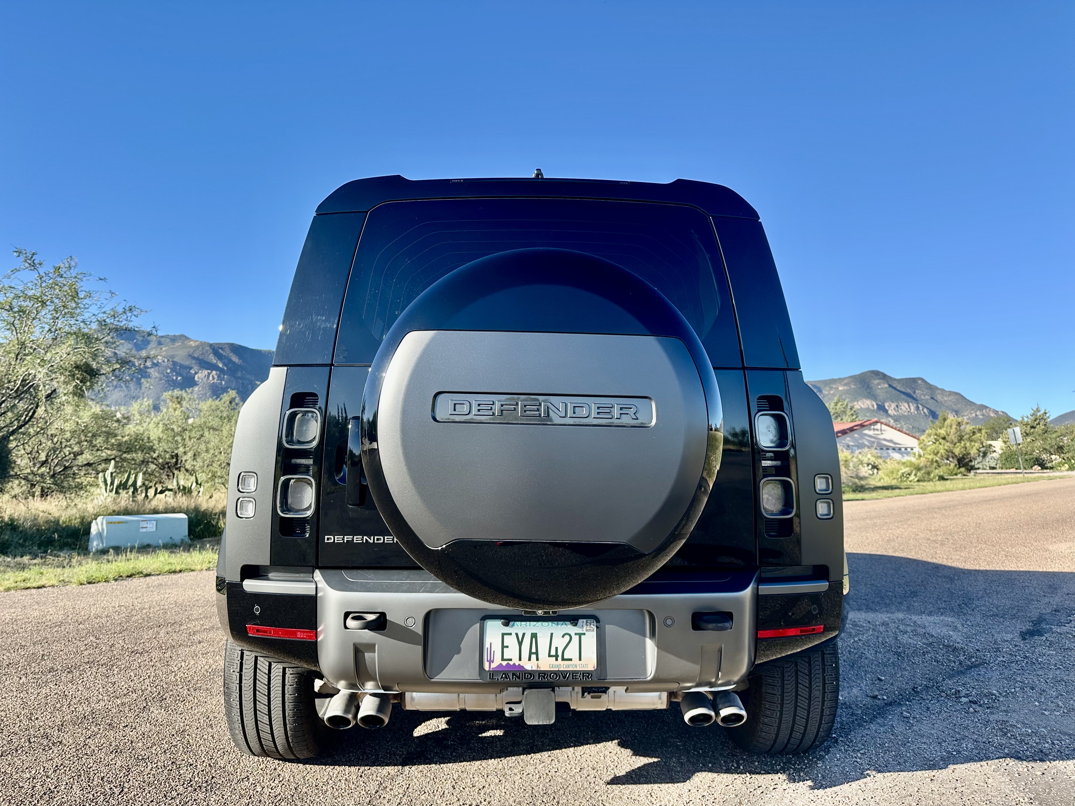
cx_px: 538
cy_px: 403
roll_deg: -1.3
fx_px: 745
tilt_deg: +5.6
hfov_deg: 71.6
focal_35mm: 24
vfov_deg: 56.8
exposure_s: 1/1495
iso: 80
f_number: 1.78
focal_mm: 6.86
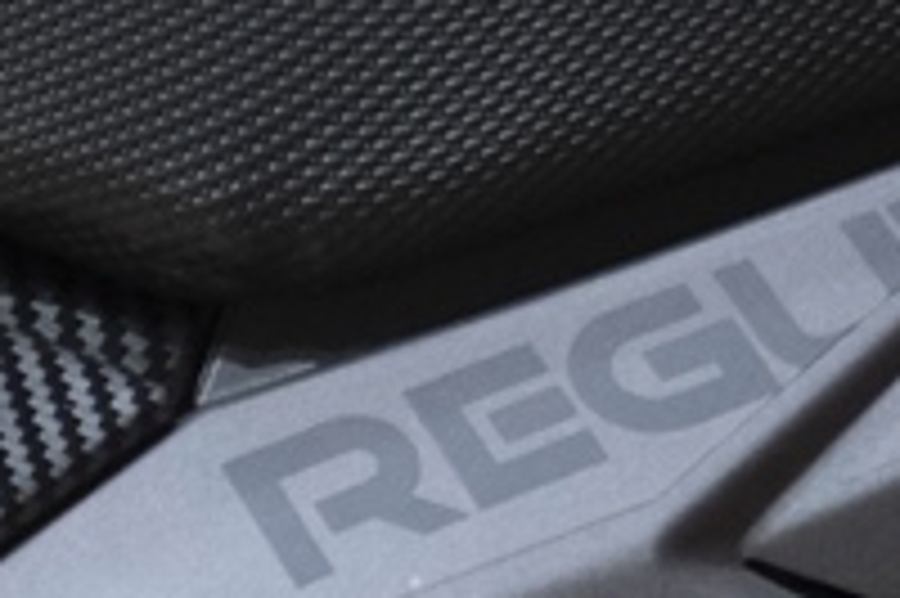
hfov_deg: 5.8
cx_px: -1976
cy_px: 2021
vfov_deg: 4.0
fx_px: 8193
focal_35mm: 328
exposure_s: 1/100
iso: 2000
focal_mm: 27.5
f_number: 4
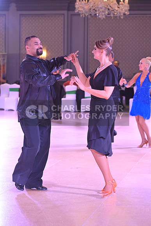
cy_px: 113
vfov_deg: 18.3
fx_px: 704
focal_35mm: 112
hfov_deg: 12.2
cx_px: 76
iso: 5000
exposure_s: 1/400
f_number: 5
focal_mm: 112
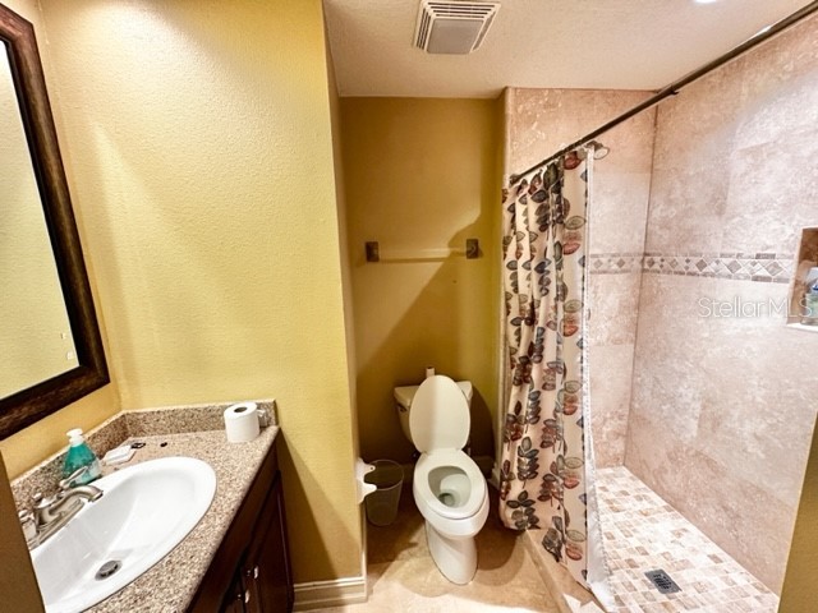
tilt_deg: -9.6
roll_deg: +1.5
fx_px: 331
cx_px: 409
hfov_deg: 102.1
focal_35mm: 14
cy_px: 306
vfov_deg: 85.7
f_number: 2.2
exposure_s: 1/60
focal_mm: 2.22
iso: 320
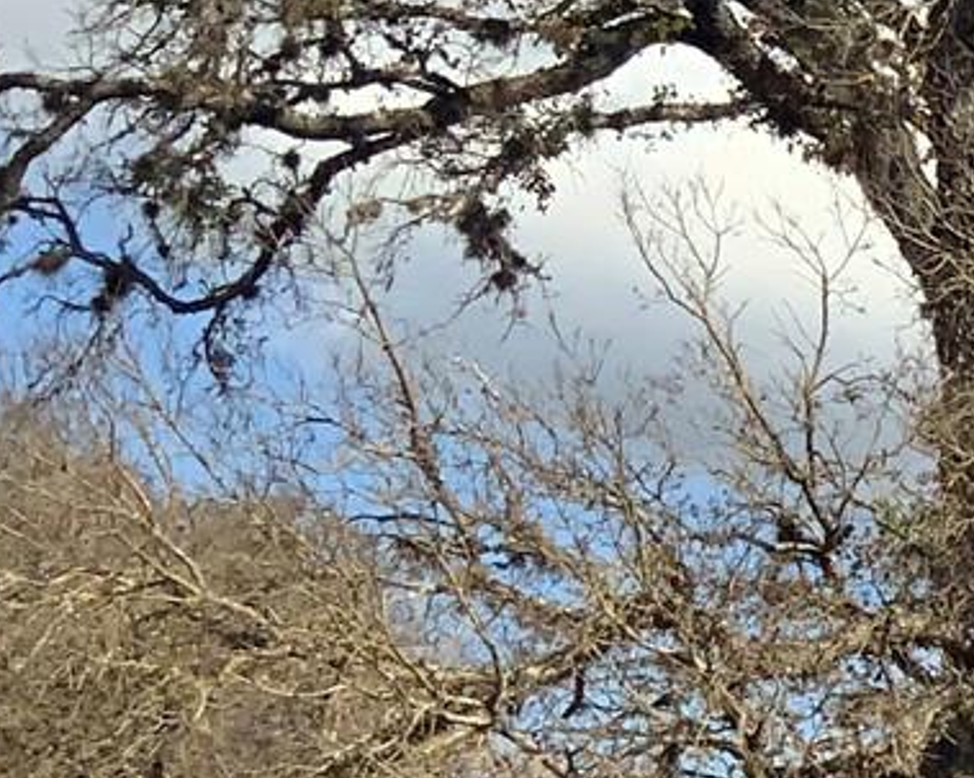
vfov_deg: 9.8
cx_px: 2187
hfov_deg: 11.0
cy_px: 1099
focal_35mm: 153
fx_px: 4409
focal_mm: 3
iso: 16
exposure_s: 1/1984
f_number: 1.8
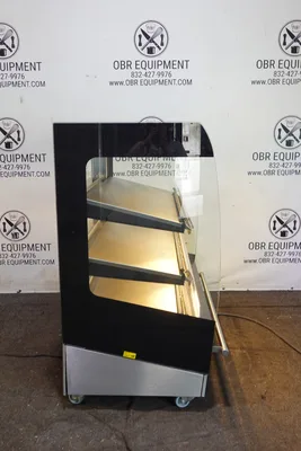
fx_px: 439
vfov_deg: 54.4
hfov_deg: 37.9
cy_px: 226
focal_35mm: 35
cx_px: 150
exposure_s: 1/6
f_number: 4
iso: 100
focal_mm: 13.03
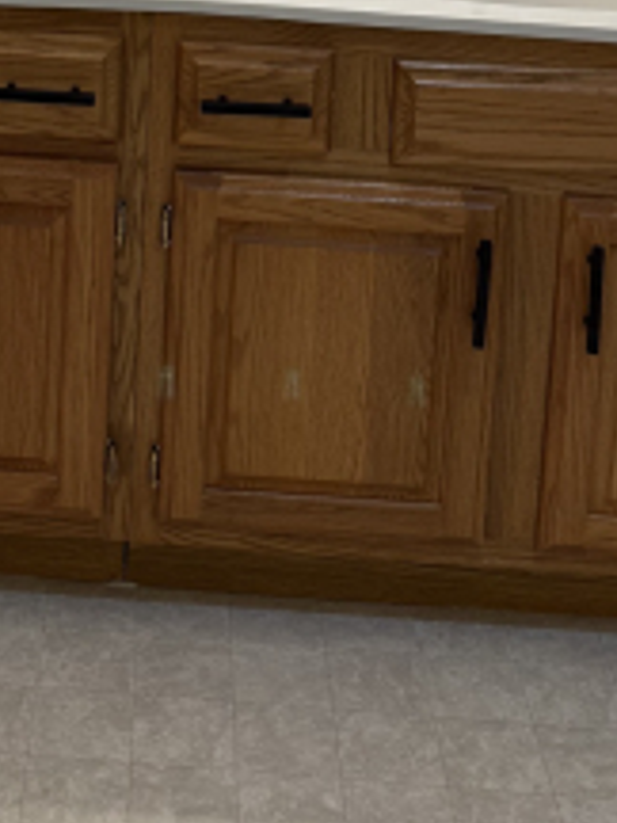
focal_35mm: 74
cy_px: -246
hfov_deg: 19.6
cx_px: 80
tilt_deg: -5.5
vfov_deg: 23.3
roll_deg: -3.4
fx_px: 1759
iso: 80
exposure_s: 1/120
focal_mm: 6.76
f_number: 1.78
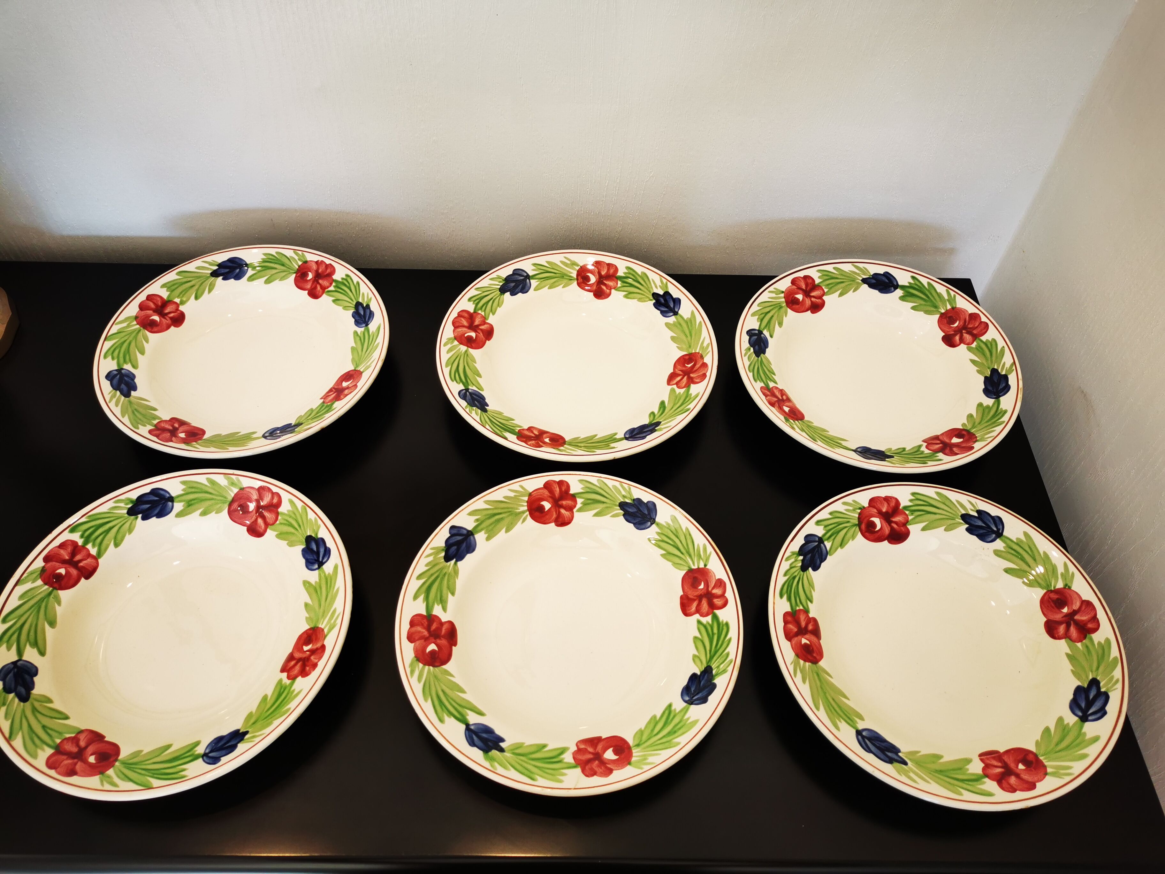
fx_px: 909
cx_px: 582
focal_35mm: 27
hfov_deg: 65.3
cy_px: 437
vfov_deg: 51.4
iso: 64
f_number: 1.8
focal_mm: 5.58
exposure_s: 1/100
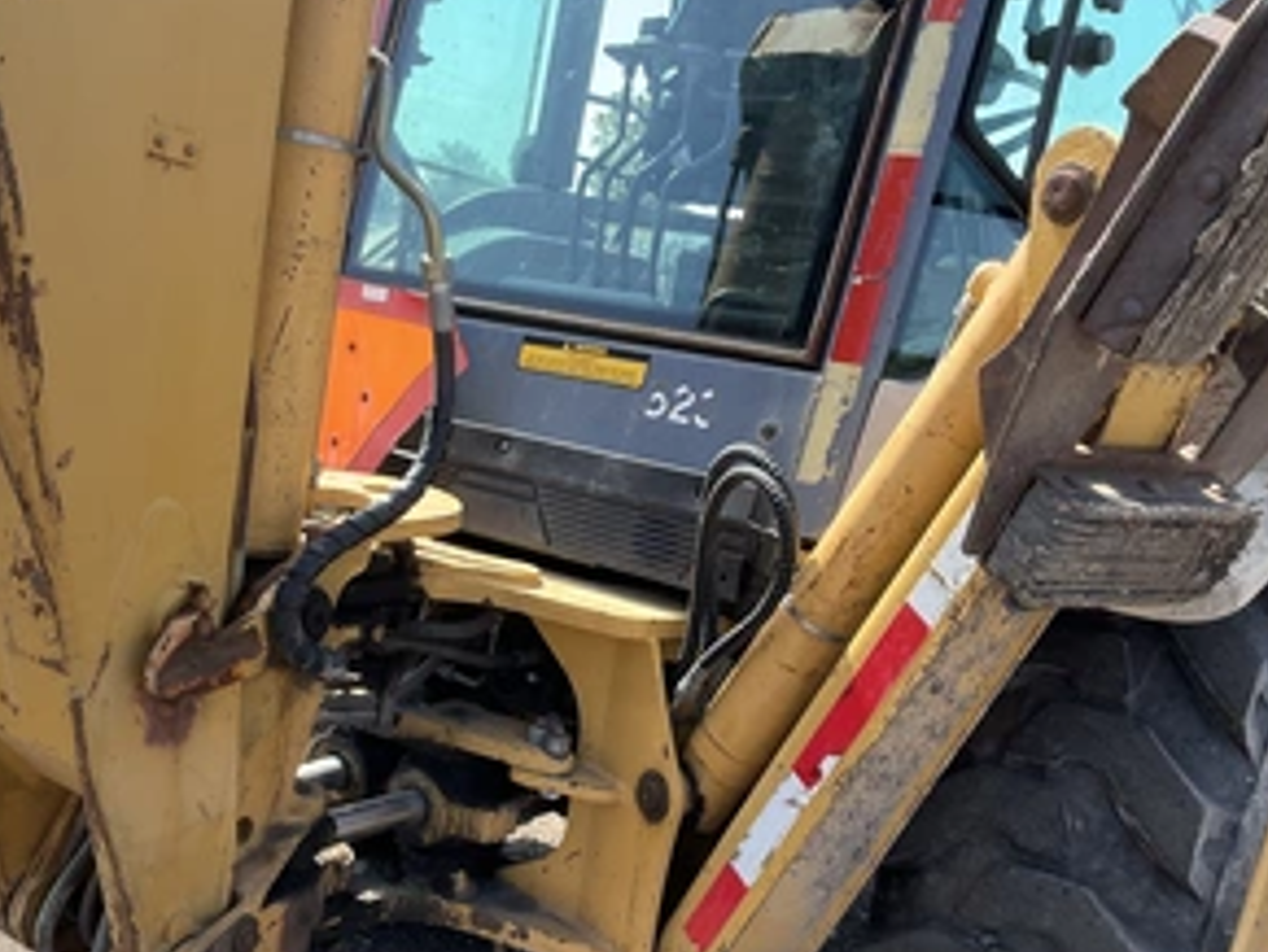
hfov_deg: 46.4
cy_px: 624
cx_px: 494
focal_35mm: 40
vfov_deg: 35.7
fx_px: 1466
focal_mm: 3
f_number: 1.8
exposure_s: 1/519
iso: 25
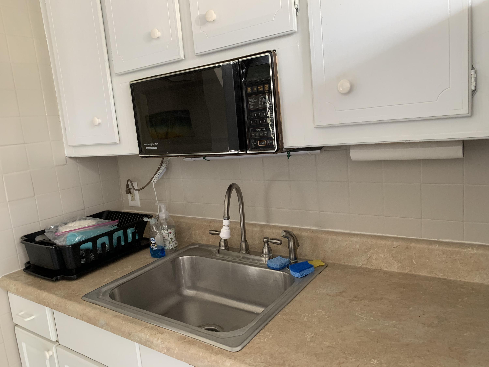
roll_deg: +5.2
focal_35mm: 26
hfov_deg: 67.3
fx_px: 367
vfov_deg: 53.1
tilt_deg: -9.4
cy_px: 184
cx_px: 244
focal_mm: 4.25
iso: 200
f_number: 1.8
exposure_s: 1/60
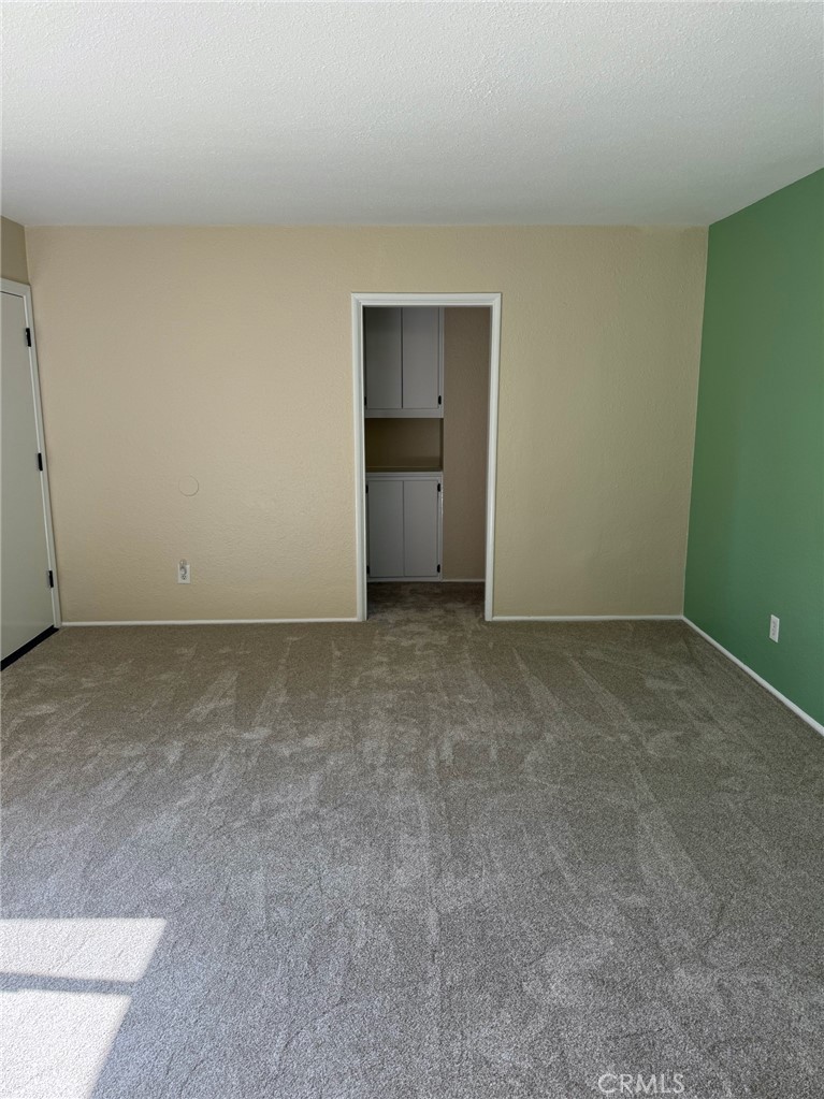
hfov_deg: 56.8
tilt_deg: -13.2
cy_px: 550
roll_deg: +0.2
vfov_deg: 71.6
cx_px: 412
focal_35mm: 24
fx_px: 762
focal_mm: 6.76
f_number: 1.78
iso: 80
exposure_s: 1/218
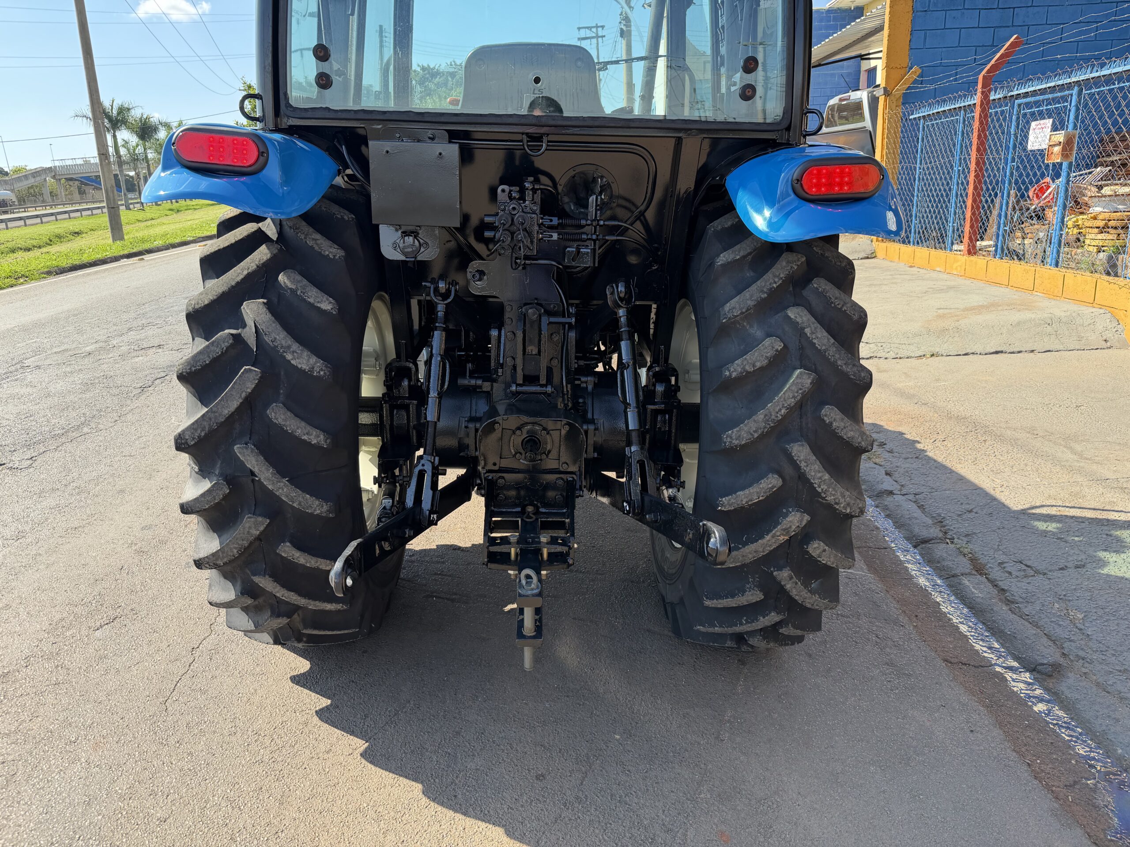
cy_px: 424
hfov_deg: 71.6
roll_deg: +2.4
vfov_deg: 56.8
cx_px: 565
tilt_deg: -15.9
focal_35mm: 24
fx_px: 783
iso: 80
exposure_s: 1/1091
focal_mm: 6.76
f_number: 1.78
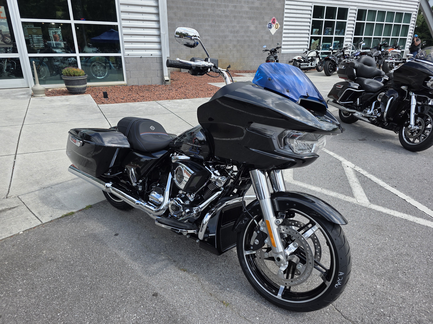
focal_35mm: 23
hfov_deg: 73.9
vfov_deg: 58.9
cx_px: 216
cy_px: 162
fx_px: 288
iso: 80
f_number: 1.7
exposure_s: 1/2897
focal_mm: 6.3
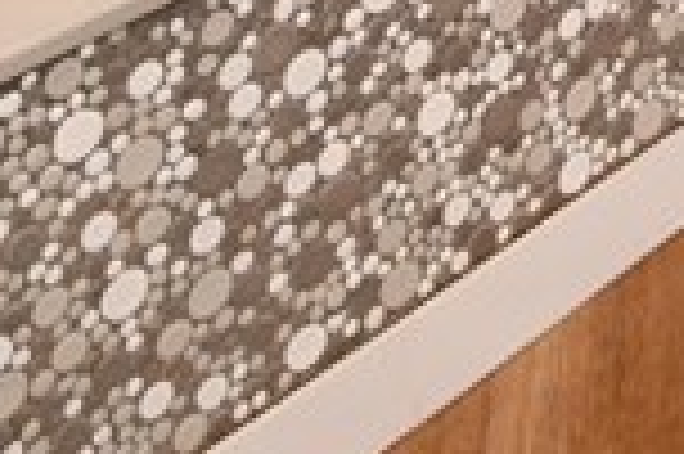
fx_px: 1917
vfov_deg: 10.6
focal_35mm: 101
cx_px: 1292
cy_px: -780
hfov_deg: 16.4
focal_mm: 10
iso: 280
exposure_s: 1/60
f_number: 4
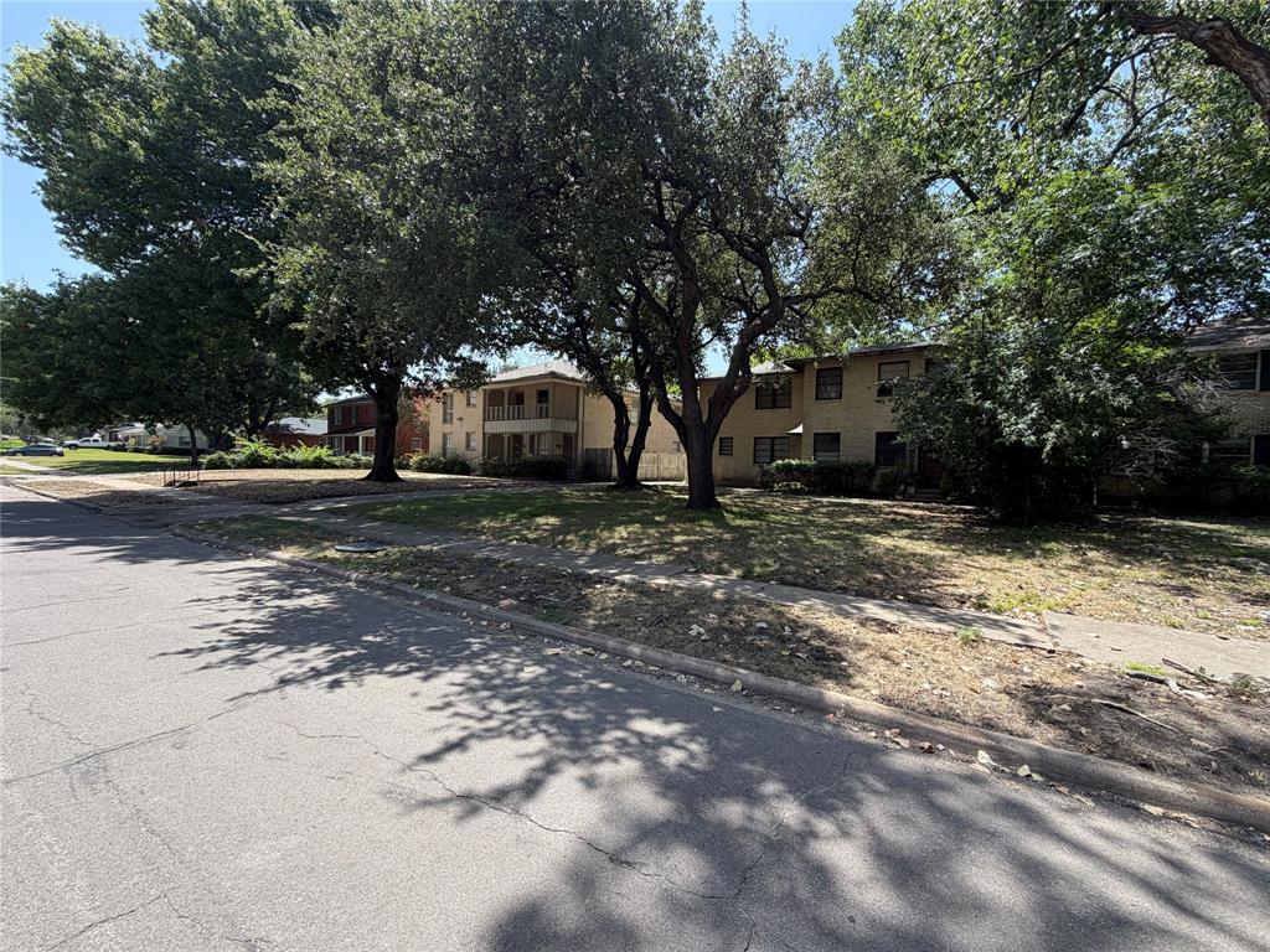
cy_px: 476
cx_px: 635
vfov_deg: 85.7
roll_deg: -1.4
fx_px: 514
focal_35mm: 14
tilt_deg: -0.3
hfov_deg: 102.1
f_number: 2.2
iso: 50
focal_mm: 2.22
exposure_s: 1/502
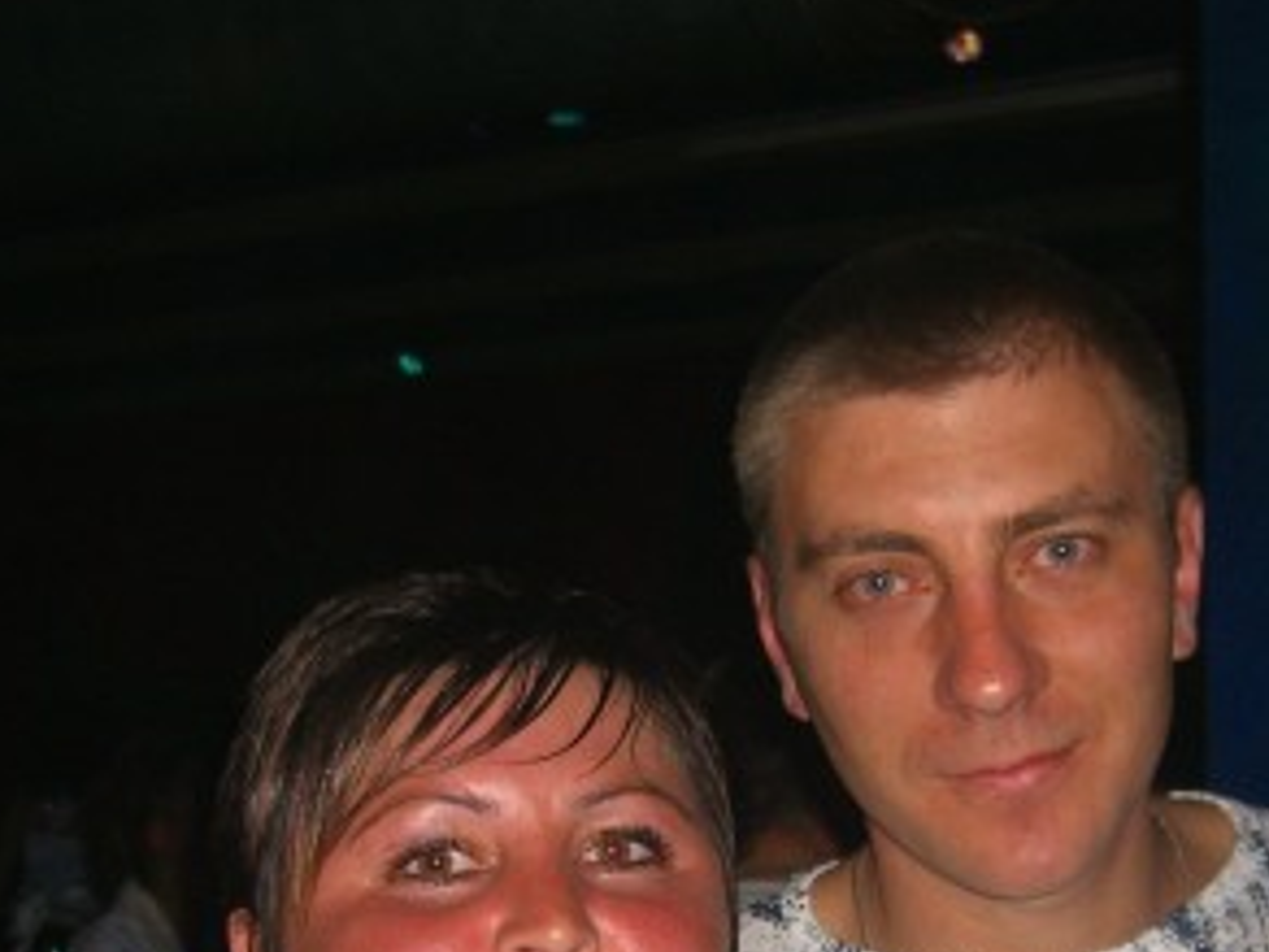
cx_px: 730
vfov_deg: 18.4
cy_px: 948
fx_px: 2859
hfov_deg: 25.0
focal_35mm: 78
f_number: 2.8
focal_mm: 7.9
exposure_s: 1/60
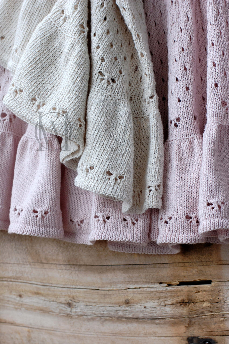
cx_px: 114
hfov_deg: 18.1
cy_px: 172
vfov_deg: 27.0
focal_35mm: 75
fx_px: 717
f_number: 5.6
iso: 250
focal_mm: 50
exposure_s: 1/125
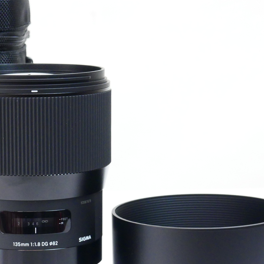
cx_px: 33
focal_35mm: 134
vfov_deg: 13.0
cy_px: 158
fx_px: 1156
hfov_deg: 12.9
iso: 2000
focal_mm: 33
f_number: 9
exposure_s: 1/25
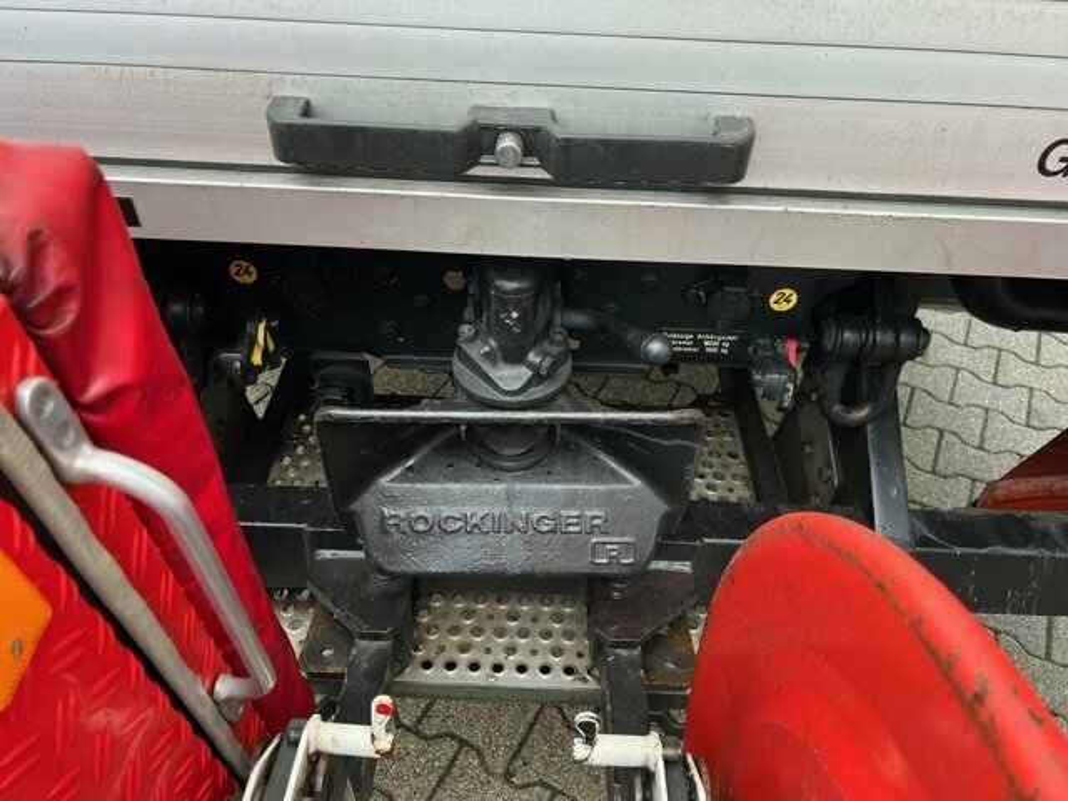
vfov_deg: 53.1
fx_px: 802
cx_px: 534
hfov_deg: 67.3
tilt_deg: -45.0
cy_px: 400
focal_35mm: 26
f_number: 1.5
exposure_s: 1/121
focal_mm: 5.7
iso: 125
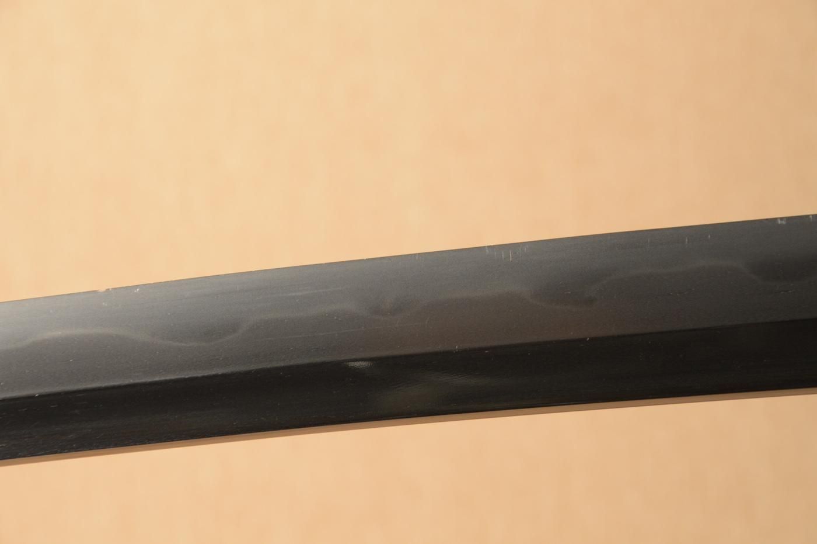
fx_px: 3571
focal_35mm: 158
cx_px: 408
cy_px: 272
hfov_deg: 13.1
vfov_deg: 8.7
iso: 400
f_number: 11
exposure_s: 1/2
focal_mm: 105
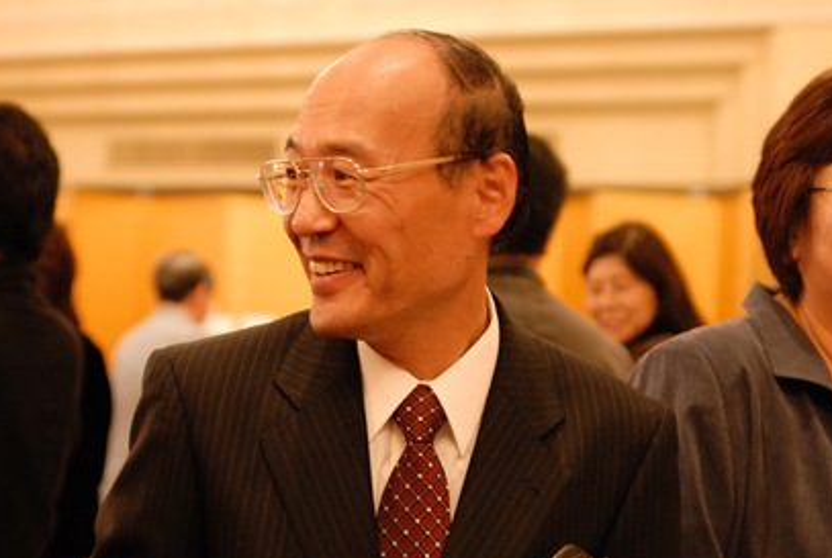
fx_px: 1528
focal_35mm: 66
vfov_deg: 20.6
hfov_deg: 30.3
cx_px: 319
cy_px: 406
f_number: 2
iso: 800
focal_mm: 28
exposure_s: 1/60
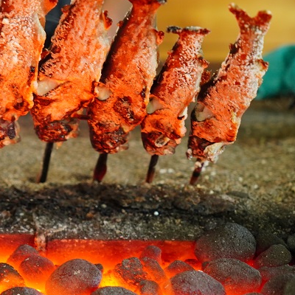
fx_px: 1079
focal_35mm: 112
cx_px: -35
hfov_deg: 15.1
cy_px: 154
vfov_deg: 15.6
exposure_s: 1/60
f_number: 2.8
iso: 640
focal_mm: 39
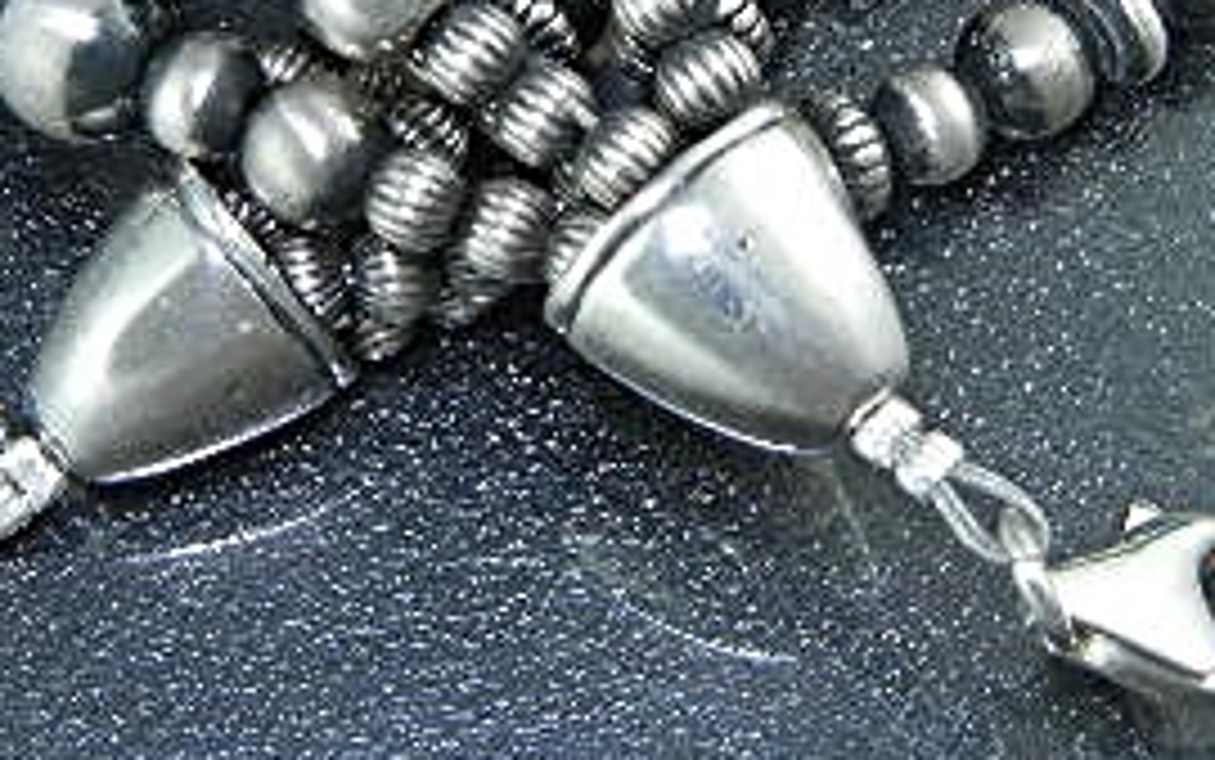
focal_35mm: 113
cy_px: -27
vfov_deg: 11.5
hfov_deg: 18.4
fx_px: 3743
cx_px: 616
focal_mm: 8.1
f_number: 3.8
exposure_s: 1/30
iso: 200
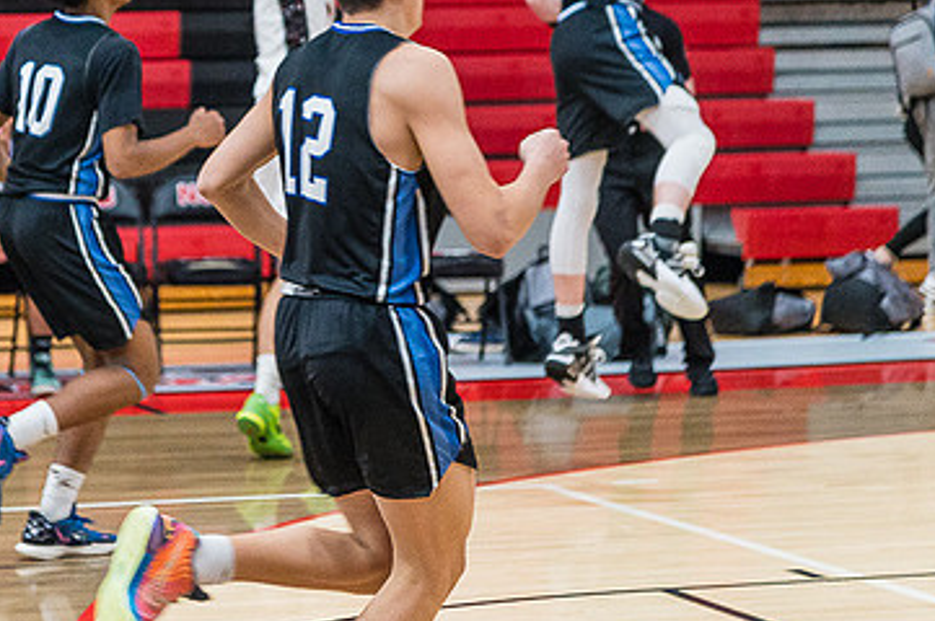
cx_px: 332
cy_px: 137
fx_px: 5008
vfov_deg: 7.1
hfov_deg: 10.7
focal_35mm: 193
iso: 5000
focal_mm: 120
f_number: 4
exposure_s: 1/320
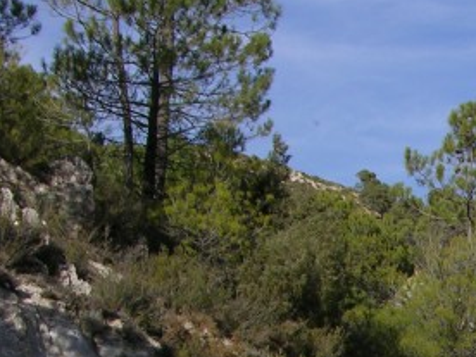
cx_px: 716
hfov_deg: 14.2
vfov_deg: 10.9
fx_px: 1788
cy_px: 573
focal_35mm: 130
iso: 50
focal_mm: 8.9
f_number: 6.3
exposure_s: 1/260
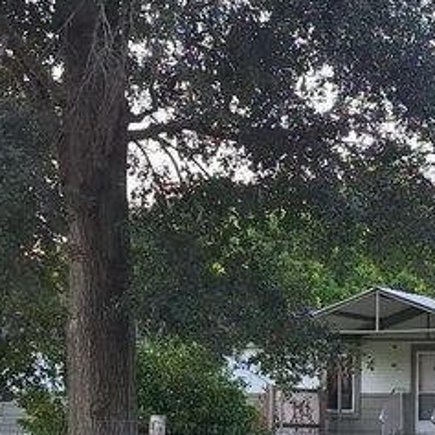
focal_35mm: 88
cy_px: 321
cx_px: 418
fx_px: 1251
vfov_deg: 19.6
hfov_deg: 19.3
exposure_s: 1/713
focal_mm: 5.54
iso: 40
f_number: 1.8
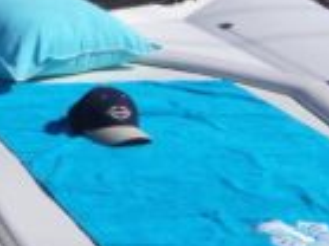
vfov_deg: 9.3
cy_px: 73
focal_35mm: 159
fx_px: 1510
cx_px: -78
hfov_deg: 12.1
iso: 400
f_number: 16
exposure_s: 1/640
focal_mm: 20
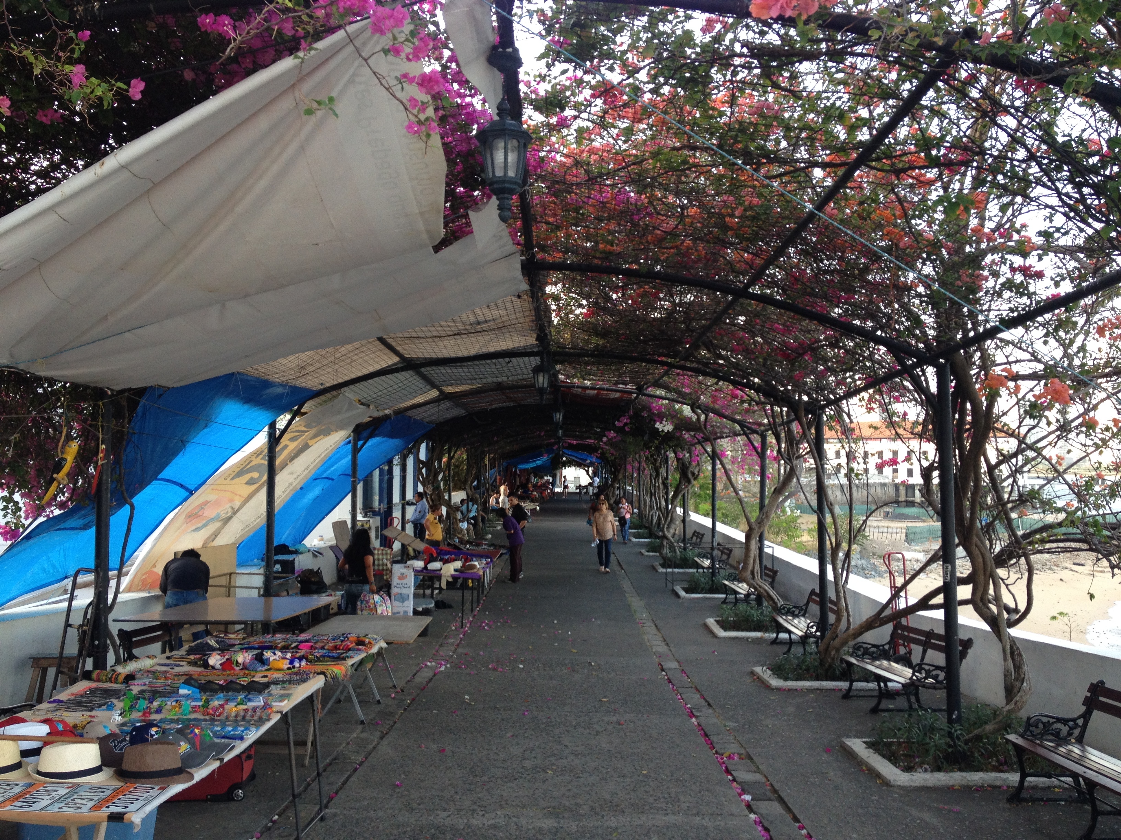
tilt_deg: -0.2
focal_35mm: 35
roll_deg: -0.1
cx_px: 560
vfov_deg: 40.7
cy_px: 420
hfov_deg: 52.6
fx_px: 1133
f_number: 2.4
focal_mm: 4.28
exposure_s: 1/120
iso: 80
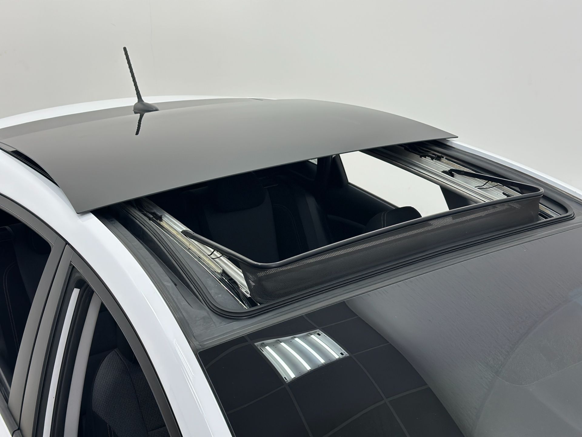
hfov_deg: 39.7
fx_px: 807
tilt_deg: -20.7
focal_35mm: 48
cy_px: 218
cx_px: 291
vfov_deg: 30.3
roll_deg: -1.3
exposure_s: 1/120
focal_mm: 6.86
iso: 125
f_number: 1.78
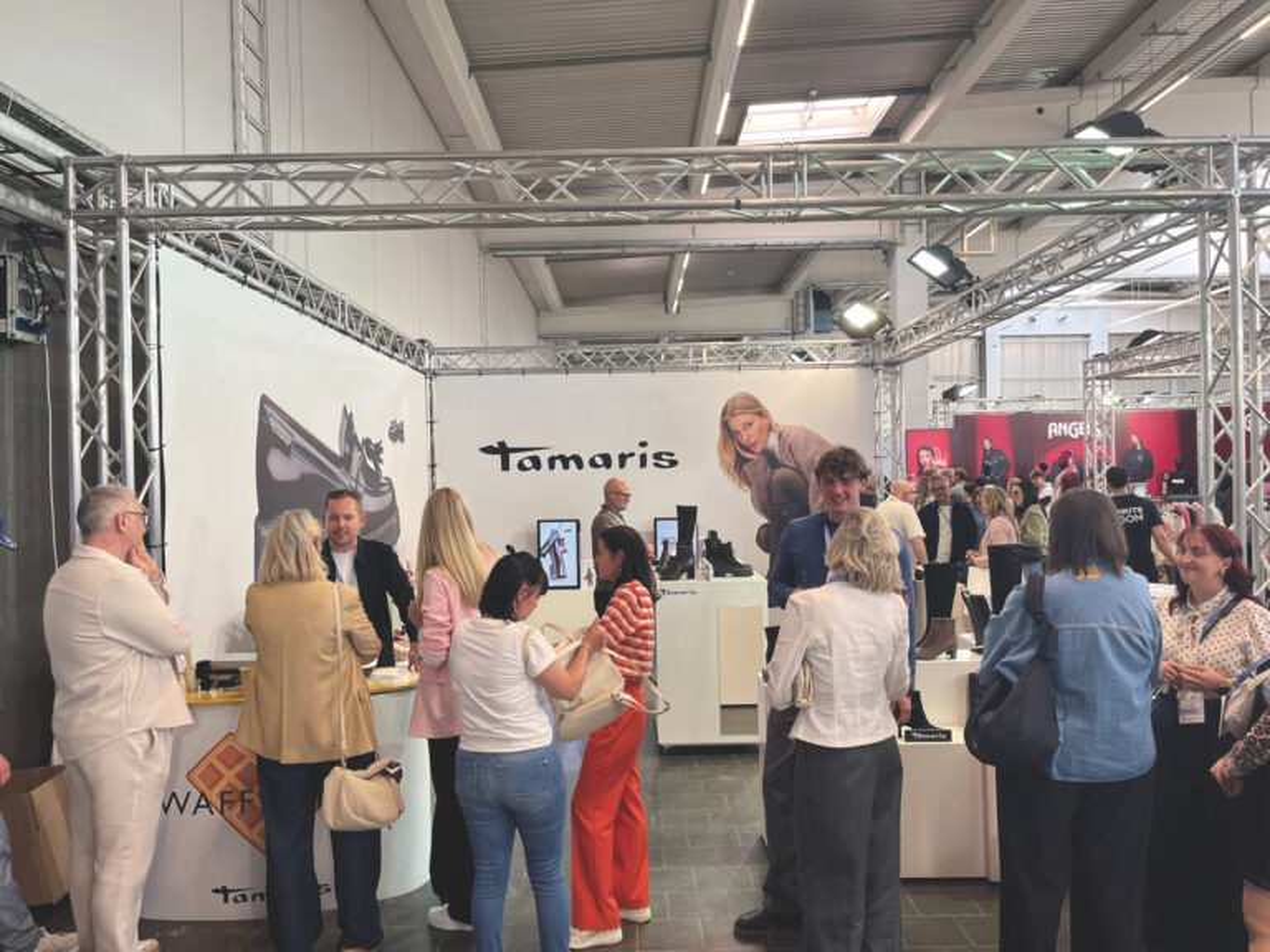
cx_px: 635
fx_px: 954
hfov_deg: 67.3
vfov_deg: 53.1
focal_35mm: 26
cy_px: 476
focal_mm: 5.1
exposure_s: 1/100
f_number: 1.6
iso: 50
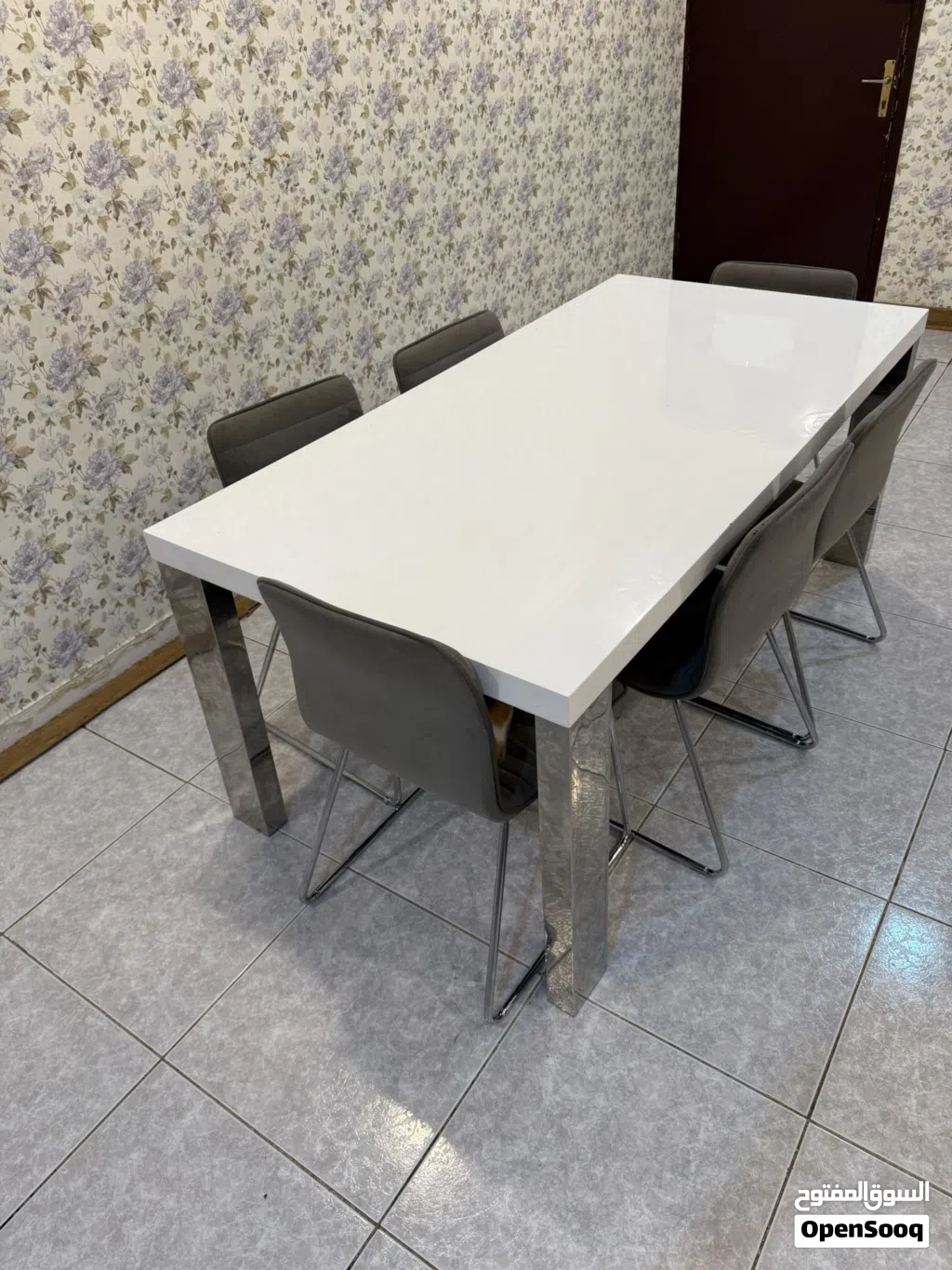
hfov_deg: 56.8
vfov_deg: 71.6
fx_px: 880
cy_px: 635
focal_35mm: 24
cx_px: 476
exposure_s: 1/50
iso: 125
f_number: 1.78
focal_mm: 6.76
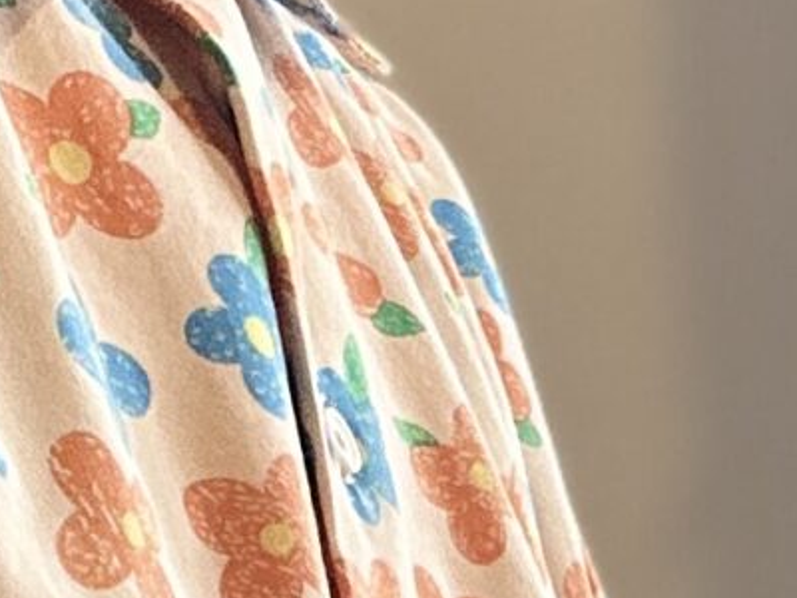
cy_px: 662
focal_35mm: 192
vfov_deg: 7.7
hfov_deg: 10.3
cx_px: 562
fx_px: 4421
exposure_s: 1/121
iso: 80
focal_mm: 2.69
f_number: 1.9
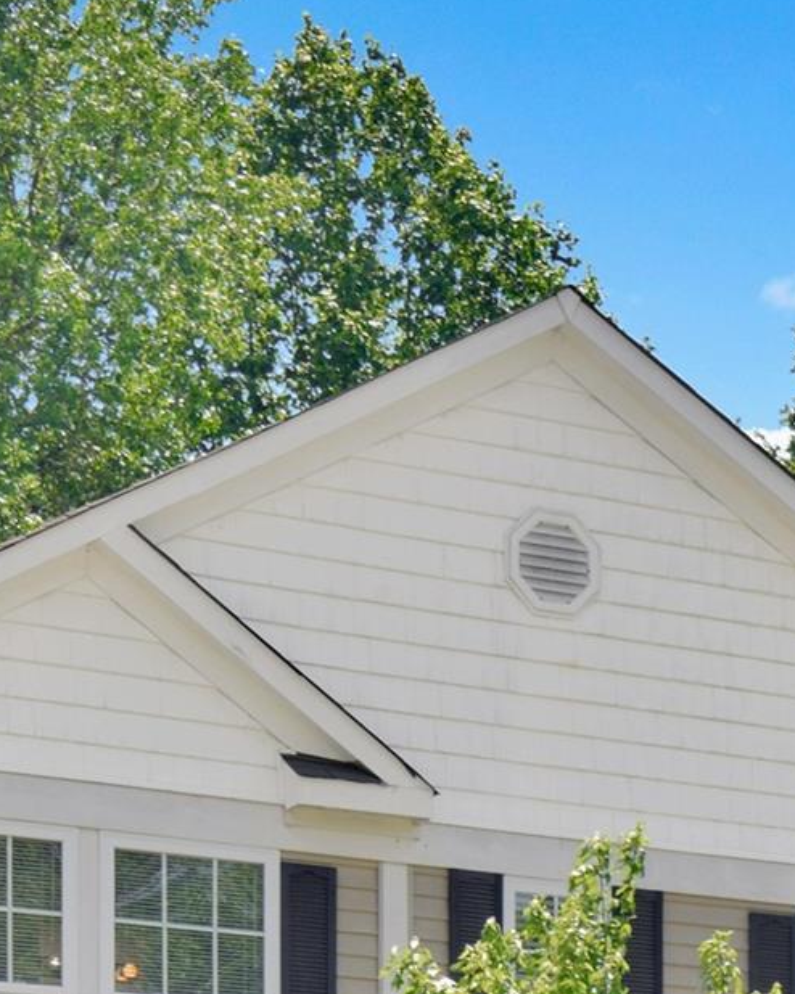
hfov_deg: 13.7
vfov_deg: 16.7
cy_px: 1061
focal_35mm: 112
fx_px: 3296
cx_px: 610
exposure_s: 1/200
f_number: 7.1
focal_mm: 24
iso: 100
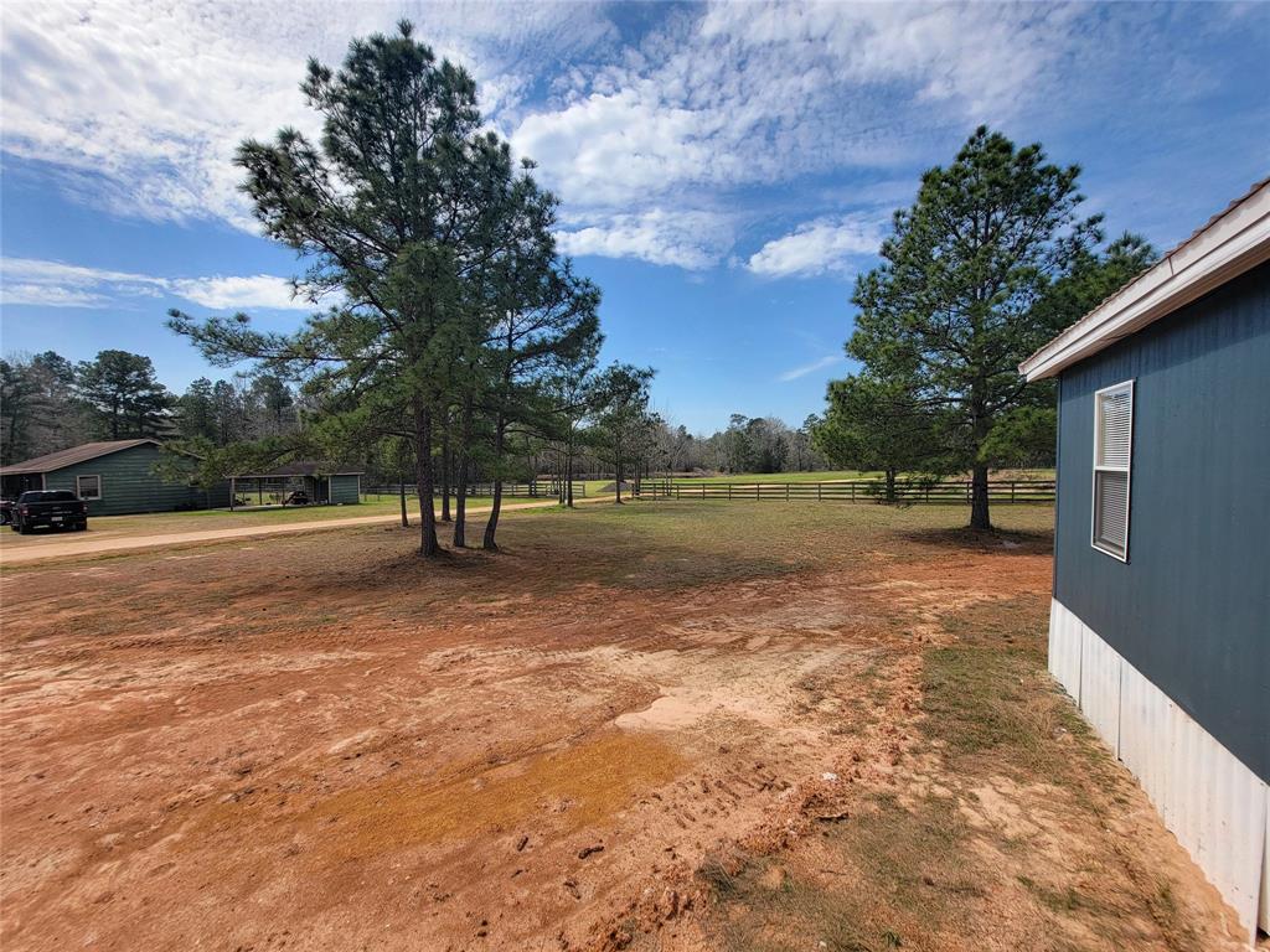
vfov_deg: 89.9
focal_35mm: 13
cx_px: 635
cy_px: 476
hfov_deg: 106.2
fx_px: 477
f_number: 2.2
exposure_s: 1/2314
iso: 50
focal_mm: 2.2
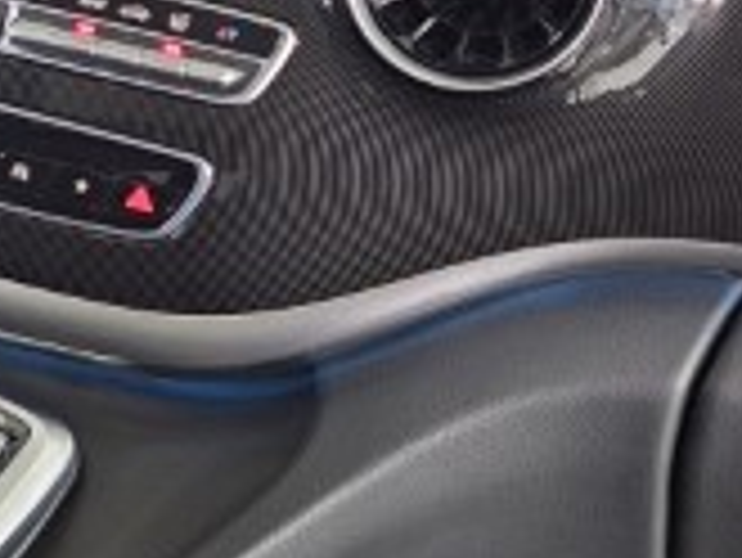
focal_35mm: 89
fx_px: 1909
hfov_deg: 18.8
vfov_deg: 16.5
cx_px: -432
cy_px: 108
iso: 500
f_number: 1.7
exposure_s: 1/50
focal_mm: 6.3
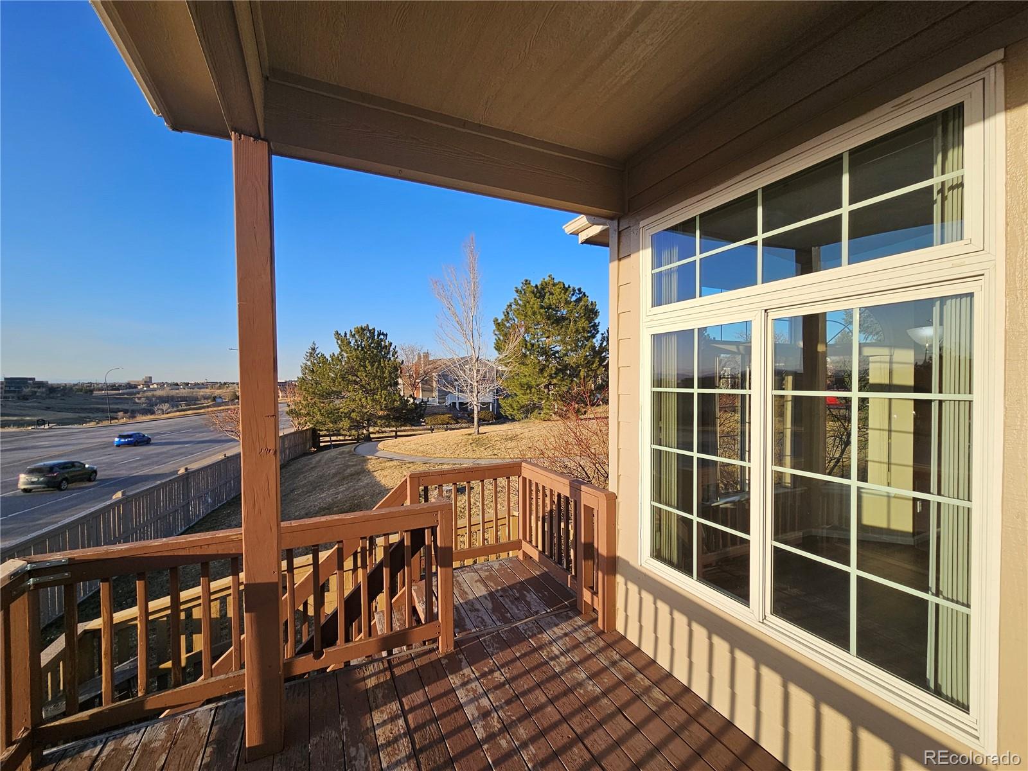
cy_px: 386
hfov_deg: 106.2
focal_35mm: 13
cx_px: 514
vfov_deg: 89.9
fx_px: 386
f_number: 2.2
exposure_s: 1/1126
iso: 50
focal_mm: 2.2
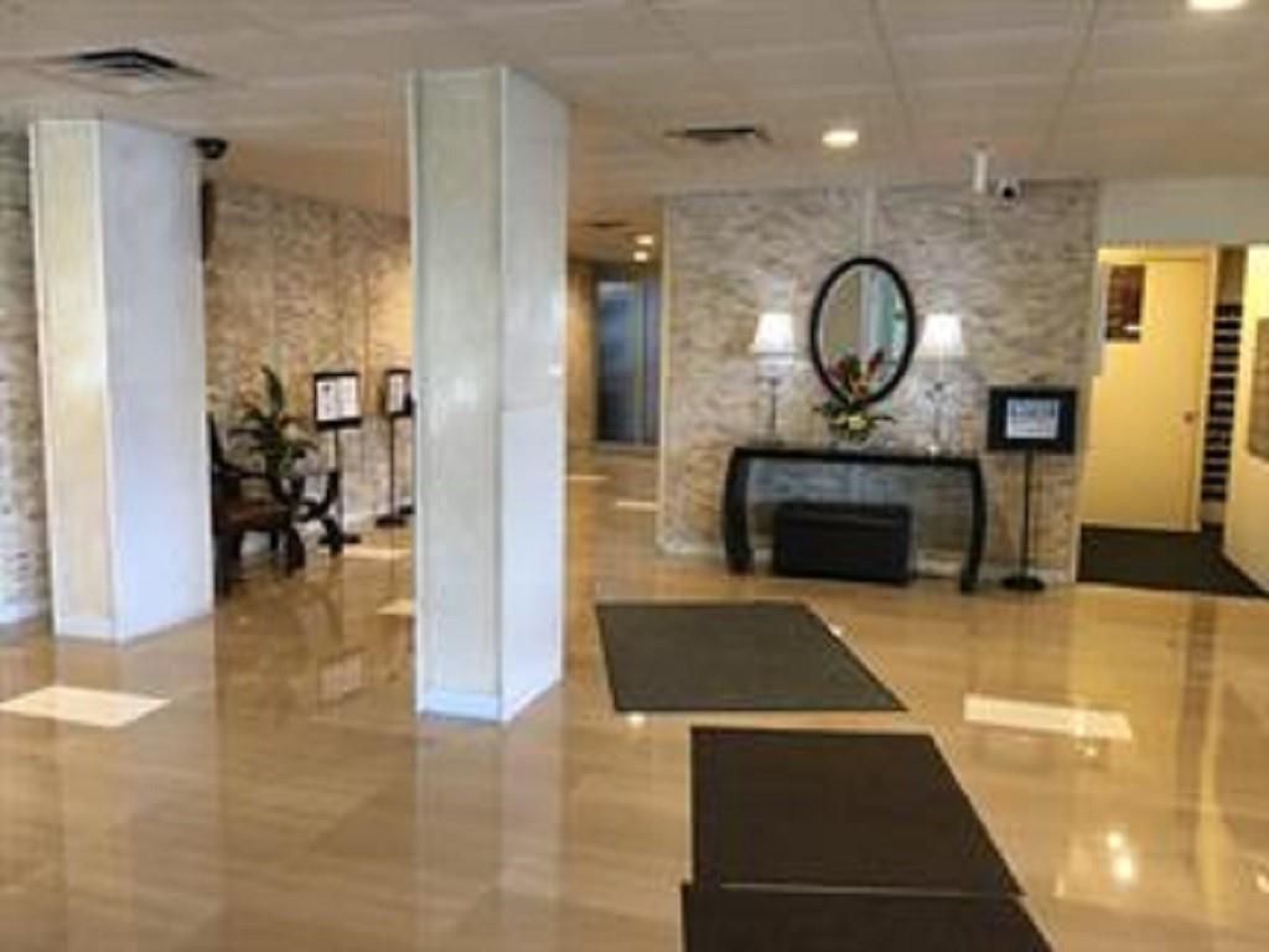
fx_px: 1063
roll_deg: -1.0
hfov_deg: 61.7
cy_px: 476
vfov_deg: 48.2
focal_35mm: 29
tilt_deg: -5.6
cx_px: 634
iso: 80
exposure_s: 1/15
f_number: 2.2
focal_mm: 4.15
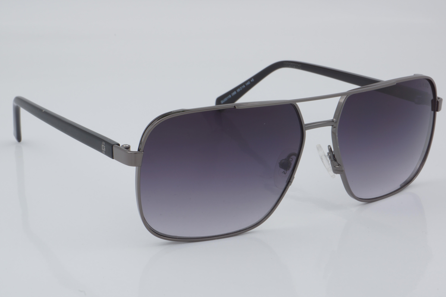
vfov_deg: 18.2
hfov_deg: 27.0
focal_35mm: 75
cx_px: 223
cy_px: 148
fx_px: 929
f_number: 32
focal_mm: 50
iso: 100
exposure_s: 1/4
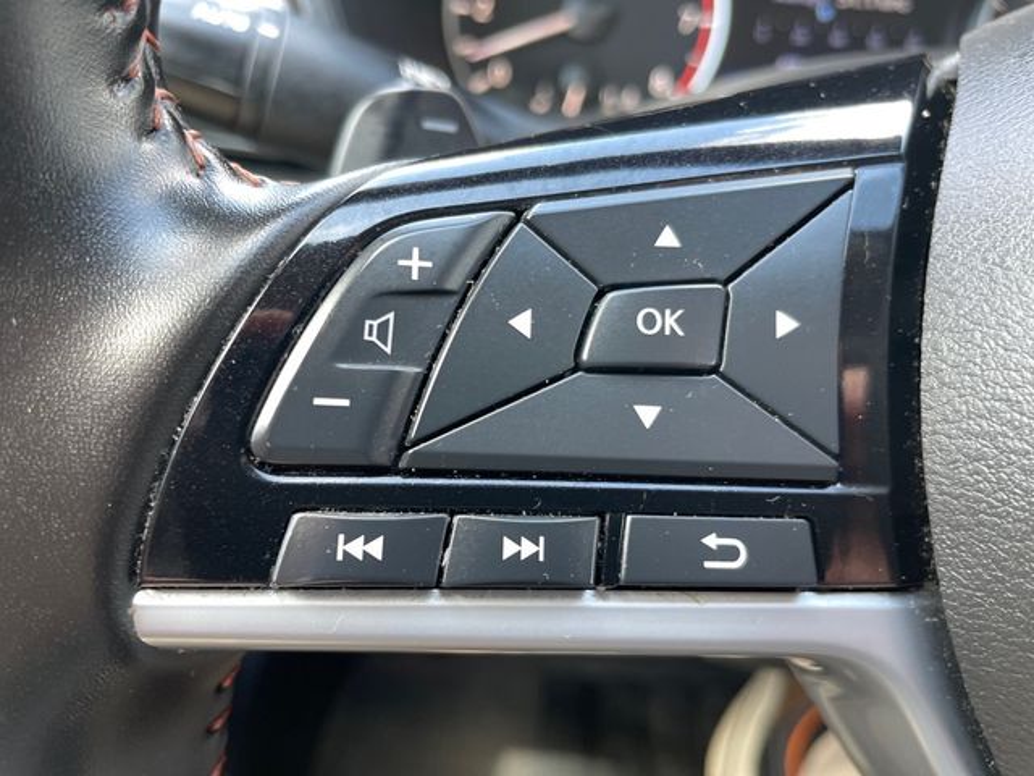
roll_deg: +1.3
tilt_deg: -36.2
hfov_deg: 67.3
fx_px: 777
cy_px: 388
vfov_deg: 53.1
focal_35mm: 26
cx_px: 517
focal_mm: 4.2
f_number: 1.6
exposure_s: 1/60
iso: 160
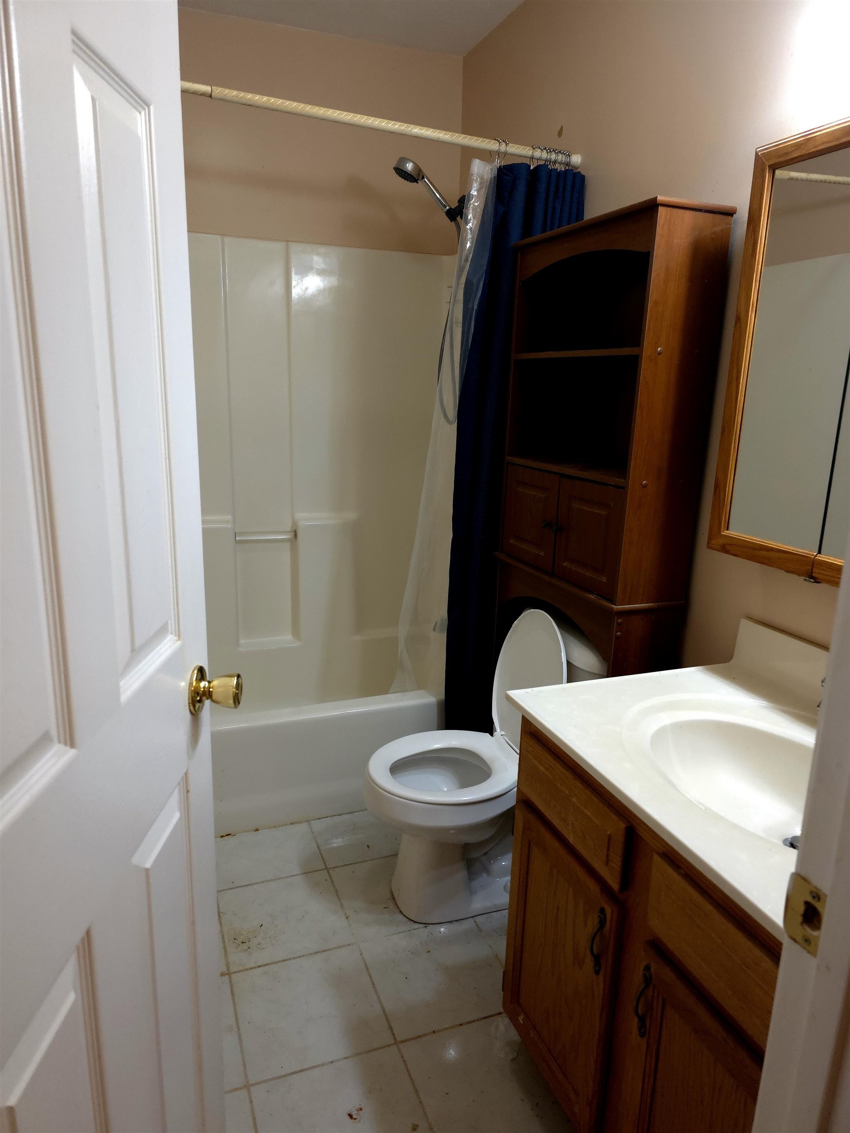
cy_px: 566
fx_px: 753
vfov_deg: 73.9
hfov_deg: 58.9
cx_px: 425
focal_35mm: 23
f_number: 1.7
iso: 400
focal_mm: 6.3
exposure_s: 1/60
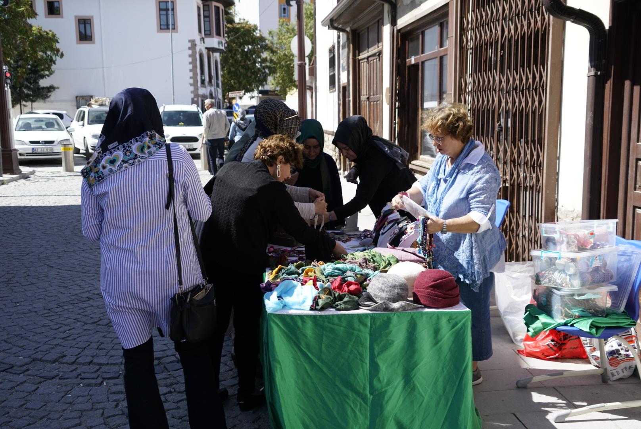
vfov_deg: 36.0
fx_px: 659
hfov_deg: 51.9
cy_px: 214
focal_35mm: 37
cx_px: 320
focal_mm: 37
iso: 800
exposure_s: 1/1600
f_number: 5.6
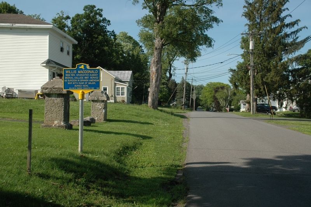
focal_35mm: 51
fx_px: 440
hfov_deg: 38.9
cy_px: 104
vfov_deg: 26.4
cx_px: 156
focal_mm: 34
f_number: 10
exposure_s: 1/400
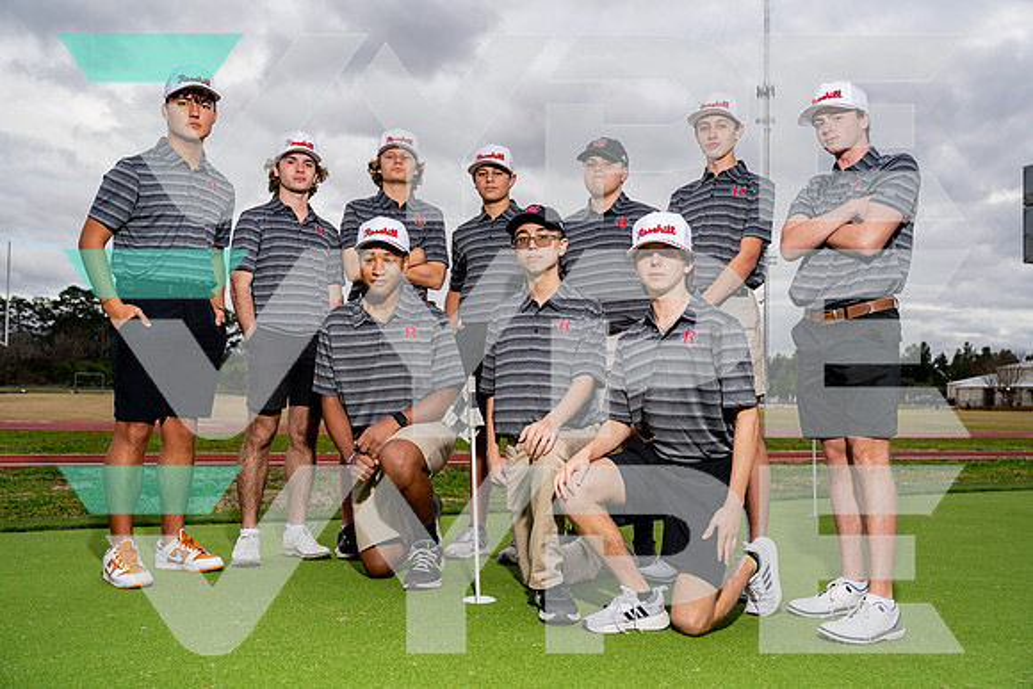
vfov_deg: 38.9
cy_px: 344
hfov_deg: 55.8
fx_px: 976
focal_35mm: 34
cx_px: 516
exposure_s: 1/250
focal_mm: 34
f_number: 4
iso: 100
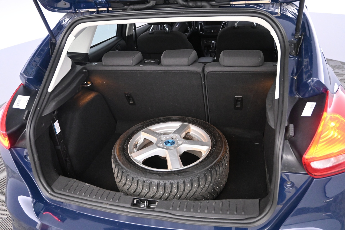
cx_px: 172
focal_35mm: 29
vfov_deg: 44.6
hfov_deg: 63.2
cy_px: 115
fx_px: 280
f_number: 3.8
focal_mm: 19.5
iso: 4000
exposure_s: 1/60
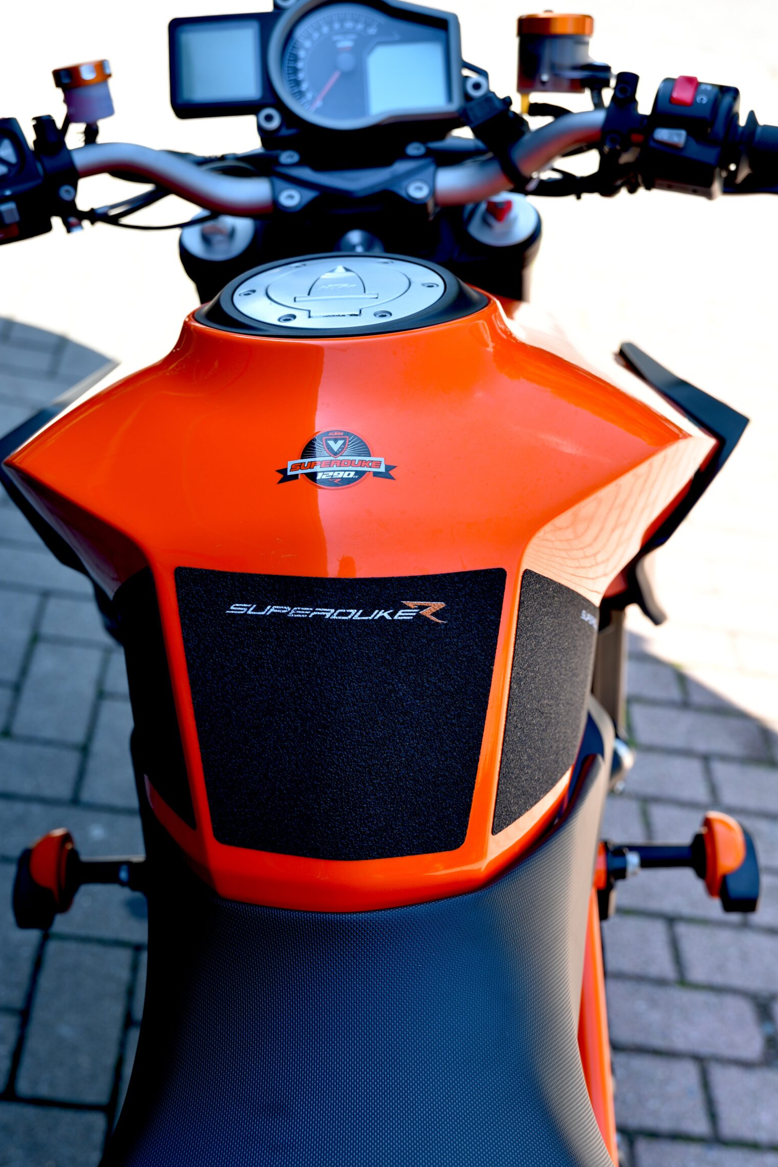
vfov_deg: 40.3
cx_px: 371
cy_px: 592
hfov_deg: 27.5
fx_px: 1589
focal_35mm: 49
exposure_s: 1/80
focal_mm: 44
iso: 100
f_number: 4.5
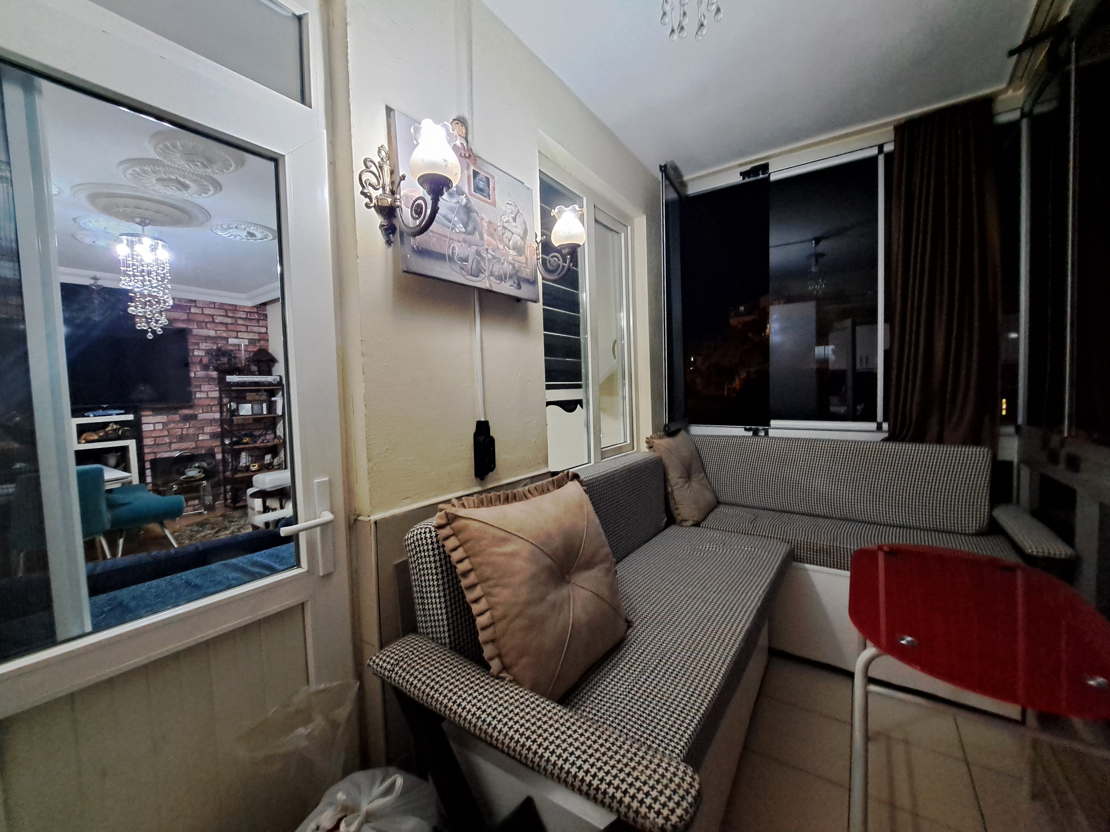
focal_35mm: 13
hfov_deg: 106.2
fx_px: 417
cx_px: 555
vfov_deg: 89.9
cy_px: 416
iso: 250
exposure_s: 1/25
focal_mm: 1.74
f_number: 2.2
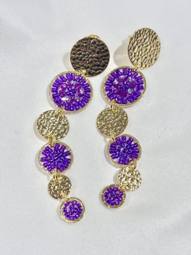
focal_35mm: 52
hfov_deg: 28.0
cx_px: 96
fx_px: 383
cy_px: 128
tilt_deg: -61.0
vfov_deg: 36.8
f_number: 1.6
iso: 32
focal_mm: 5.96
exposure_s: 1/236
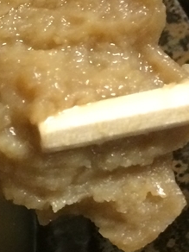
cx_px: -101
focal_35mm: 119
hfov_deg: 11.9
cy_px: 186
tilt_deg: -61.1
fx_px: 866
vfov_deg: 16.5
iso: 250
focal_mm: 4.15
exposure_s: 1/17
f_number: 2.2
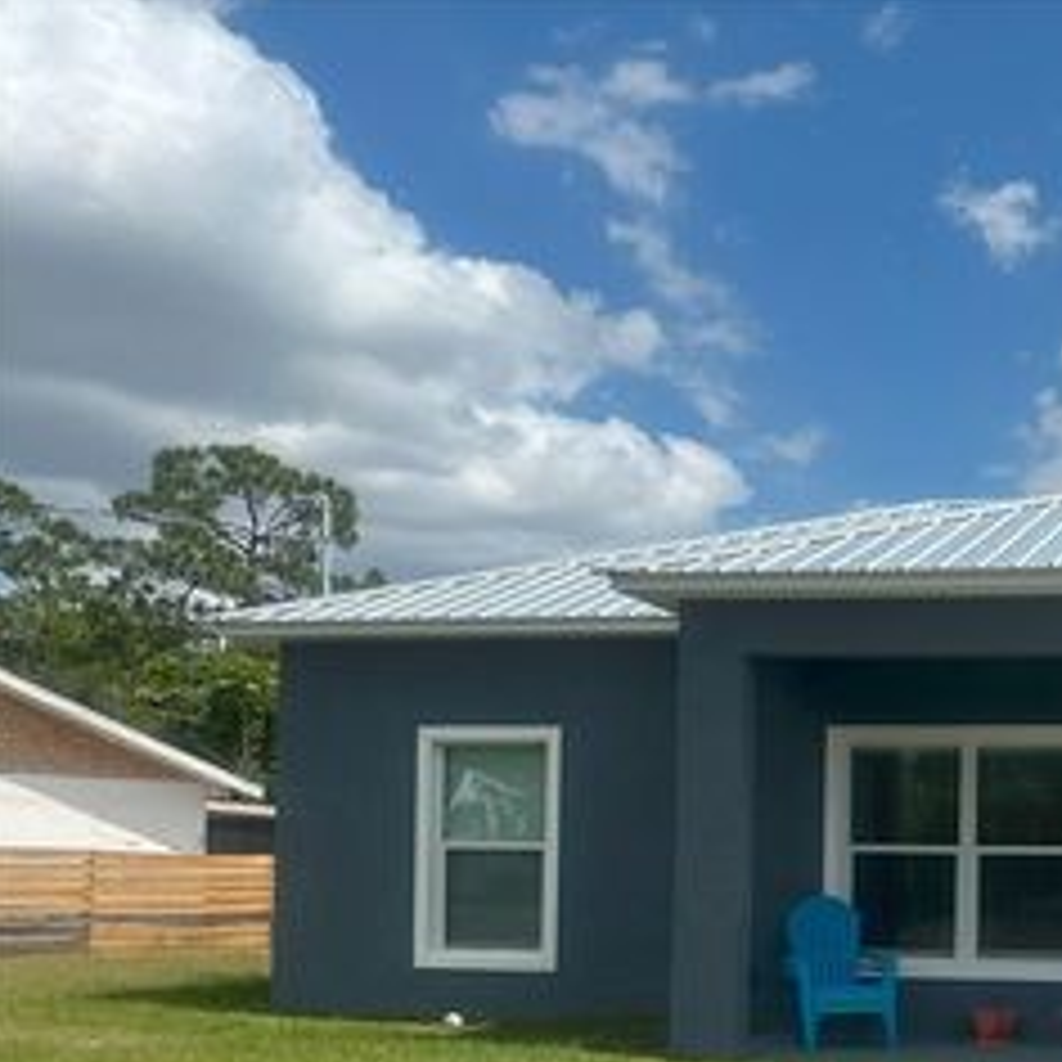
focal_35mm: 45
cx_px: 1107
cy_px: 835
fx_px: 1562
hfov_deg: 33.7
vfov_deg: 36.4
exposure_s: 1/7042
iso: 80
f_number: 1.78
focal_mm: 6.86
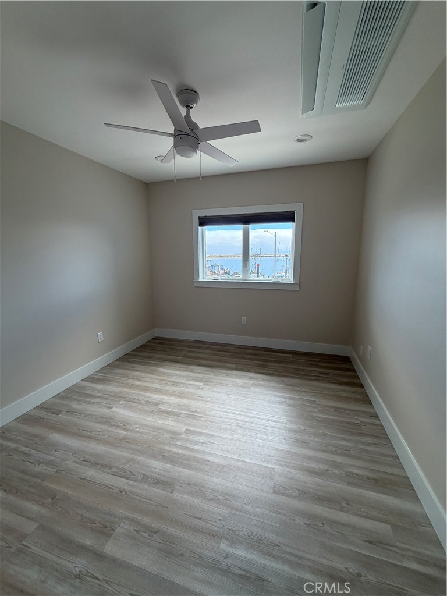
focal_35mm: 14
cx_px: 224
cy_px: 298
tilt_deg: -11.5
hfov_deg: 85.7
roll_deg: +0.6
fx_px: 241
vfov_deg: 102.1
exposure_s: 1/124
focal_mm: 2.22
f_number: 2.2
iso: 50
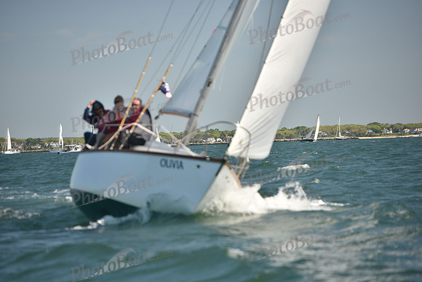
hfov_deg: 10.3
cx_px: 211
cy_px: 141
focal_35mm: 200
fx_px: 2345
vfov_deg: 6.9
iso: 250
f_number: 4
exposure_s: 1/1000
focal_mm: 200
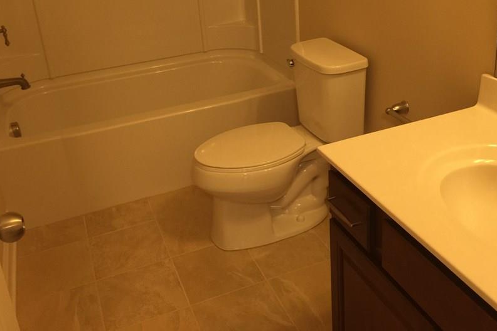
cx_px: 265
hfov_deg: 49.5
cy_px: 100
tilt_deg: -21.1
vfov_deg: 33.8
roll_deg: +3.4
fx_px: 538
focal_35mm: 39
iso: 100
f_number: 2.2
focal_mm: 4.15
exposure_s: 1/8
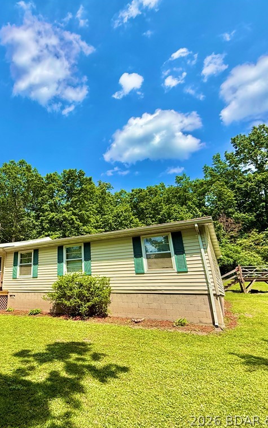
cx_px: 54
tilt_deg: +20.2
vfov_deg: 85.1
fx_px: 234
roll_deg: -0.5
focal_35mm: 20
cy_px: 213
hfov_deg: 55.5
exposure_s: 1/2237
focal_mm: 2.22
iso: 50
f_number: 2.2
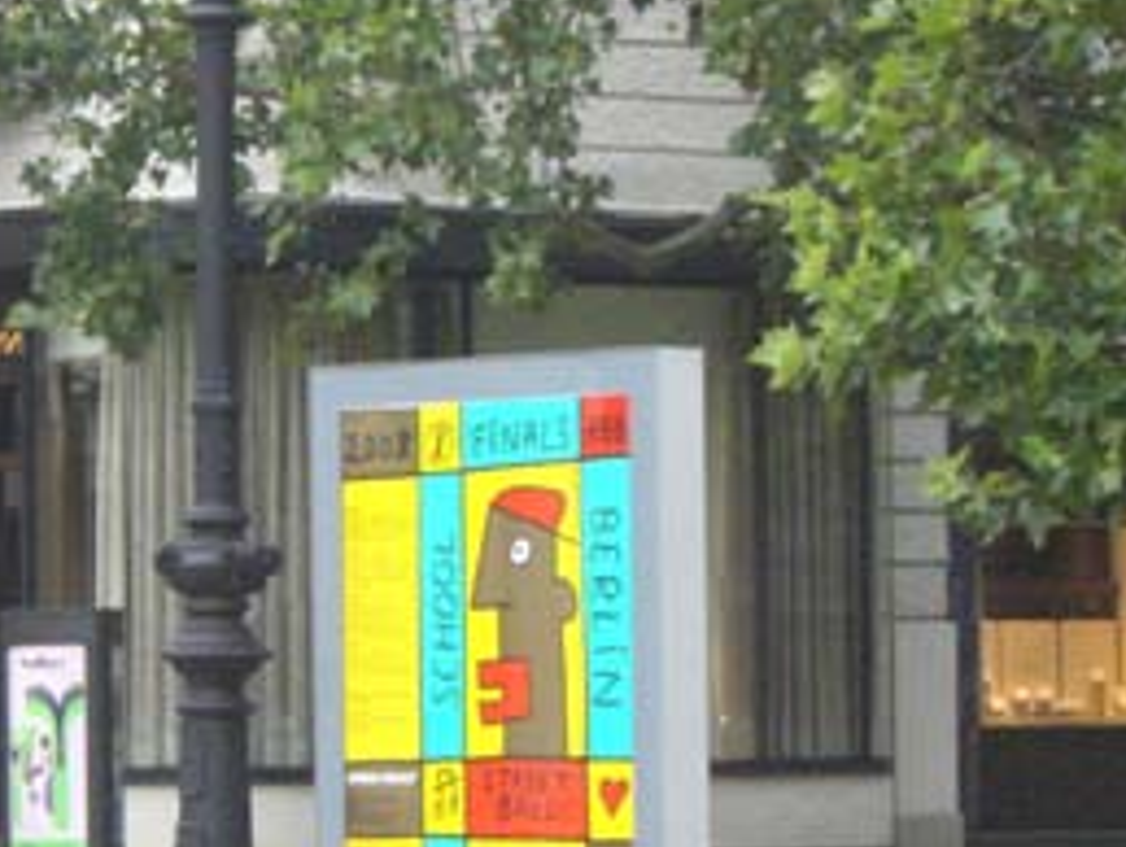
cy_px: 546
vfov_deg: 7.5
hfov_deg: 9.9
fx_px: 6479
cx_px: 236
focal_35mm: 199
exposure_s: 1/200
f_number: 8.3
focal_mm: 18.6
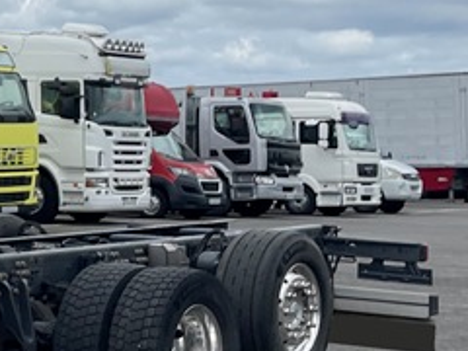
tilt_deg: +0.7
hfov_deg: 15.3
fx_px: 1501
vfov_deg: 13.3
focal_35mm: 111
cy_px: 117
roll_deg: +1.6
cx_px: -374
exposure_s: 1/5556
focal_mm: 4.2
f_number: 1.6
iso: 32
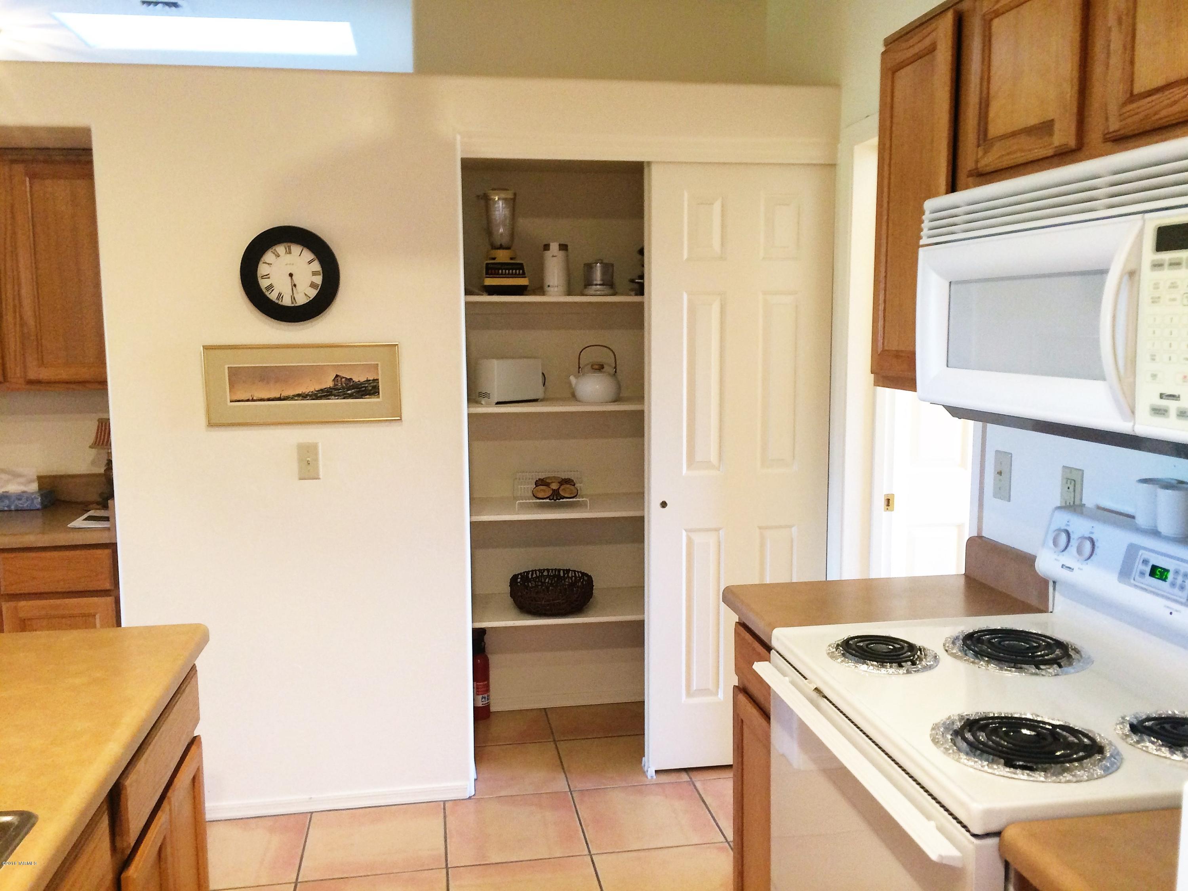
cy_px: 446
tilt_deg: -8.8
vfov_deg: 48.2
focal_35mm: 29
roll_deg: +1.5
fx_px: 995
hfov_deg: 61.7
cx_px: 594
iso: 200
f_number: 2.2
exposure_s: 1/30
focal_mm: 4.15
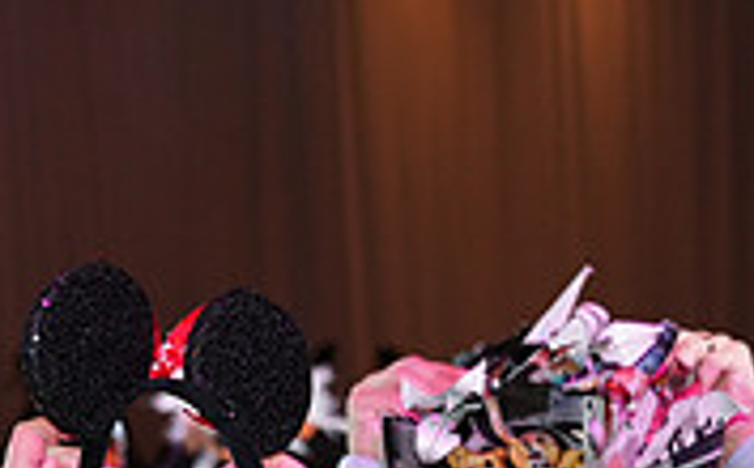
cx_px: 379
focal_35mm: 144
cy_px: 717
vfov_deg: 8.8
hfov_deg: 14.5
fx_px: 2954
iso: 1600
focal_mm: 43
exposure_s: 1/250
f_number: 4
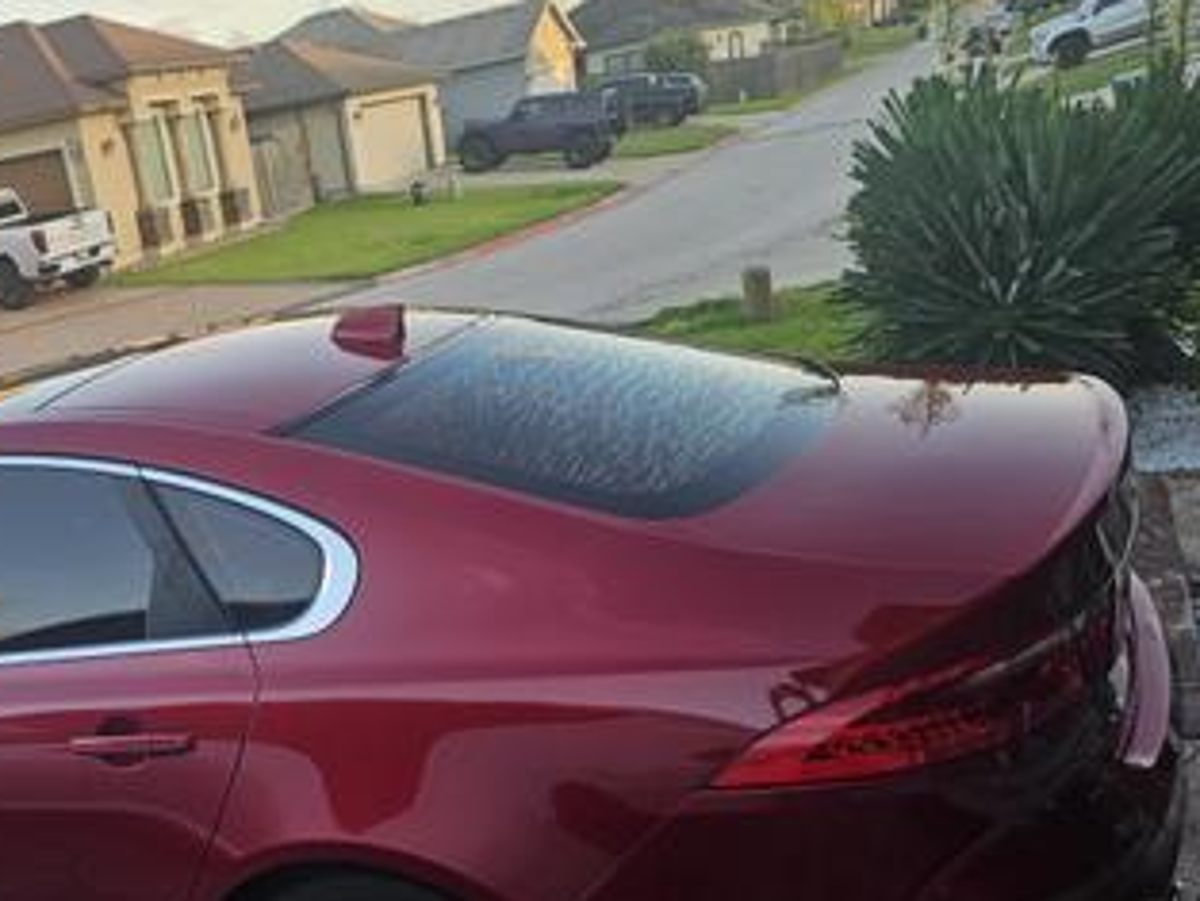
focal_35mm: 37
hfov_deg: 48.1
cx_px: 295
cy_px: 567
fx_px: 1283
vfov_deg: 38.4
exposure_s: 1/180
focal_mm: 6.3
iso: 32
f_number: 1.7
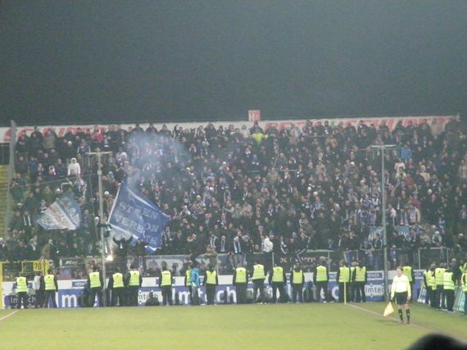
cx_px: 234
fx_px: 2495
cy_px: 175
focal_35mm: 185
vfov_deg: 8.0
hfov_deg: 10.7
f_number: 5.2
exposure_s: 1/80
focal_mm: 33.1
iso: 1250
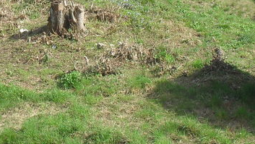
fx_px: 731
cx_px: 65
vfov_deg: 11.2
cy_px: 34
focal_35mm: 108
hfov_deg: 19.7
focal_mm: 6.3
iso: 100
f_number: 8.4
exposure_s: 1/90
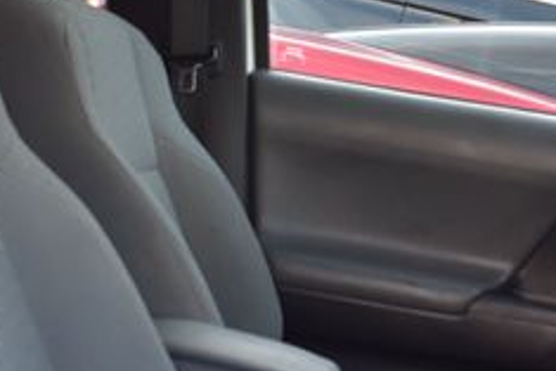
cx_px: 381
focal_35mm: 126
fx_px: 1953
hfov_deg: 16.2
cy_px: 168
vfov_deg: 10.9
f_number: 6.3
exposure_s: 1/15
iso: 560
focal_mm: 31
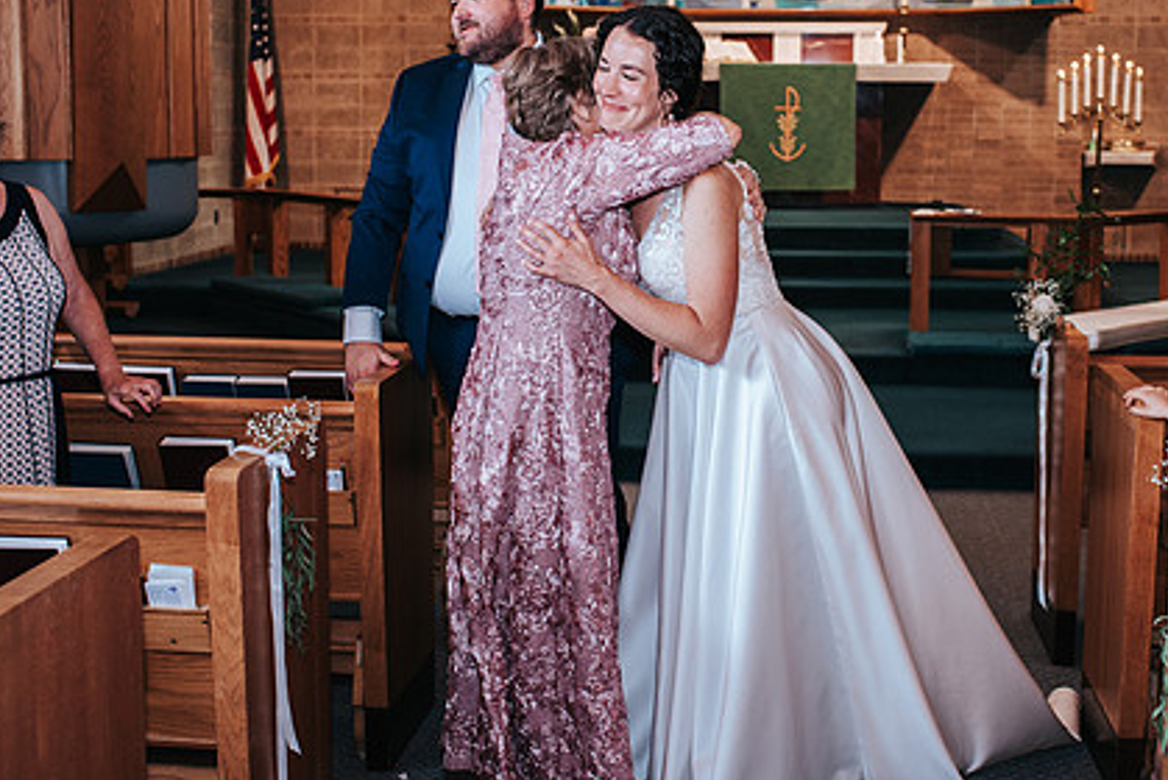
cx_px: 636
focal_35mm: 49
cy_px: 274
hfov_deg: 40.3
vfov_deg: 27.4
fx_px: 1591
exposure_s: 1/125
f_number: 3.2
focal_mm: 35
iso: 1000
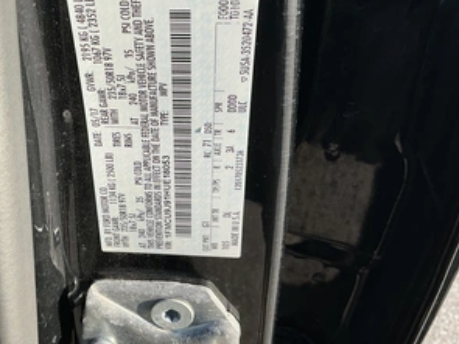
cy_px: 154
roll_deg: -1.7
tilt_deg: -34.7
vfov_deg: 37.7
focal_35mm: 38
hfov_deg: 48.6
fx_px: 504
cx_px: 176
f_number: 1.8
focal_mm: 3
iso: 20
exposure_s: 1/234
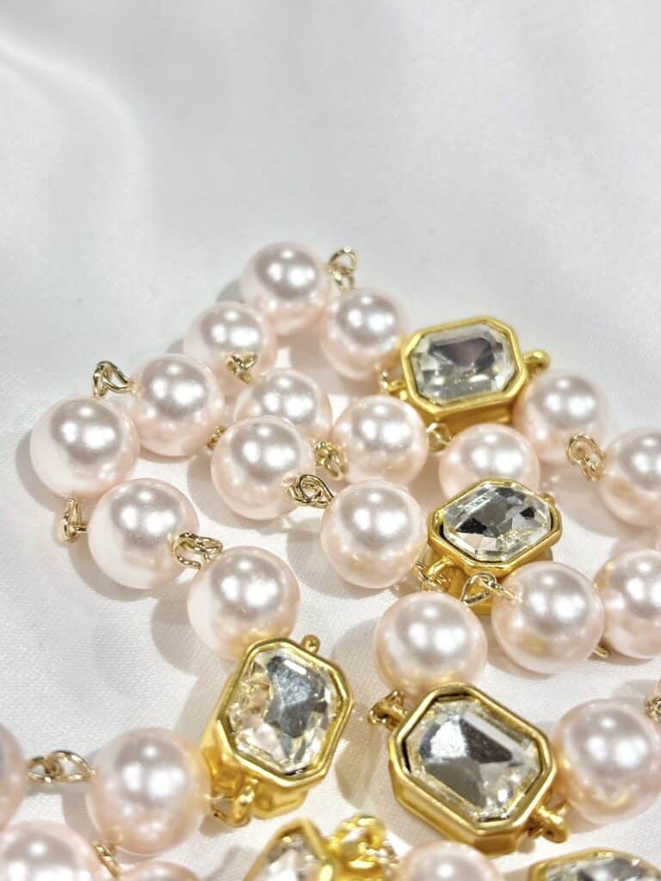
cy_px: 440
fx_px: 1324
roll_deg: +7.0
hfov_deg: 28.0
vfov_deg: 36.8
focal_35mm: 52
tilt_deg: -36.0
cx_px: 330
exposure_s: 1/251
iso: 32
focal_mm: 5.96
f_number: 1.6
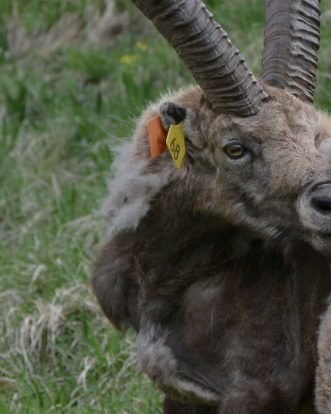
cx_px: 250
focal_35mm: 360
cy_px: 178
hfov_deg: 4.3
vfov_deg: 5.4
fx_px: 4407
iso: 160
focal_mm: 116
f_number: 5.3
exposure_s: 1/320
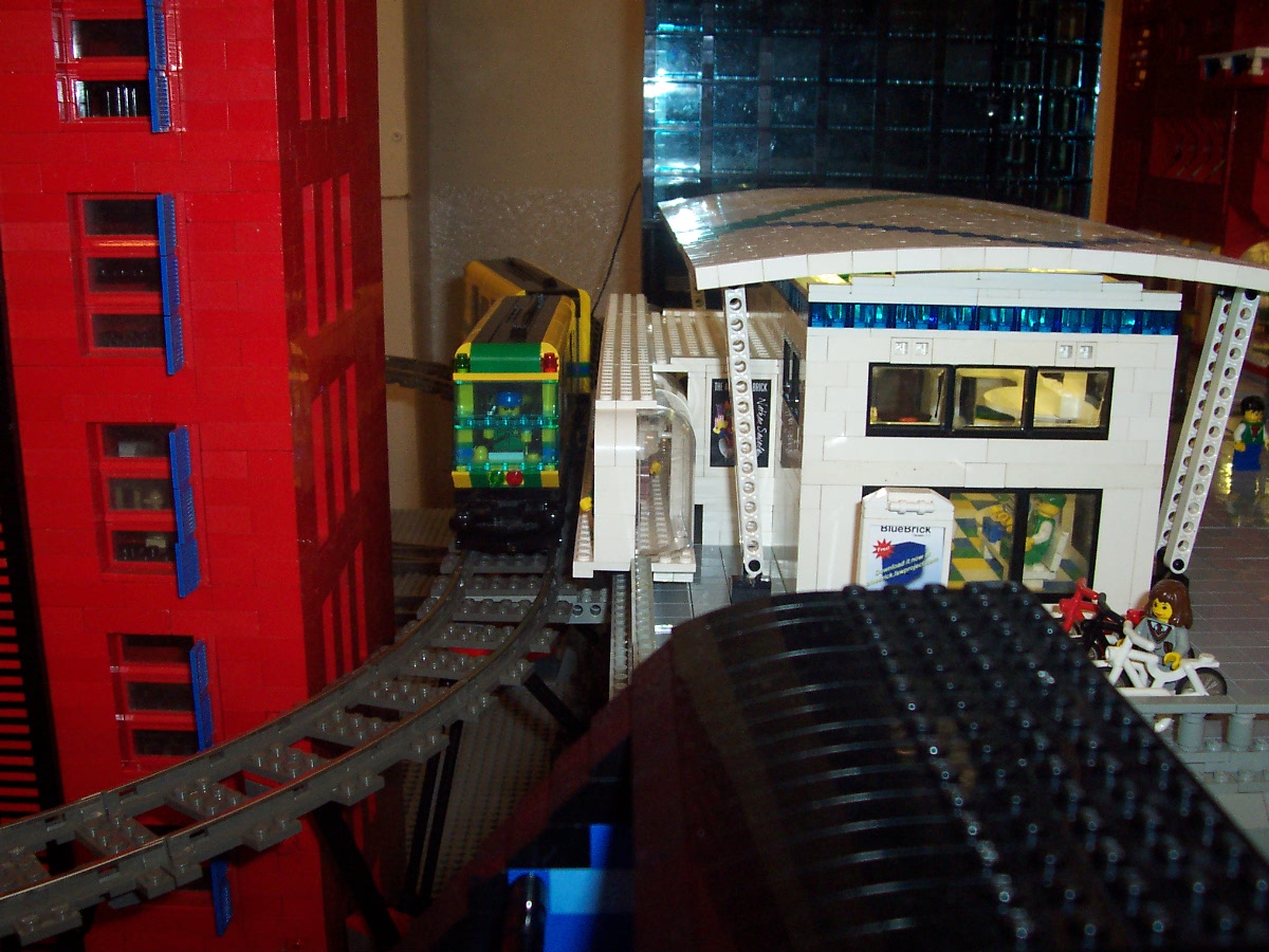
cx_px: 634
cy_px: 476
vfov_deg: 38.7
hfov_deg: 50.1
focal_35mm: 37
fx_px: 1356
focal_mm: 5.6
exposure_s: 1/60
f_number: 2.8
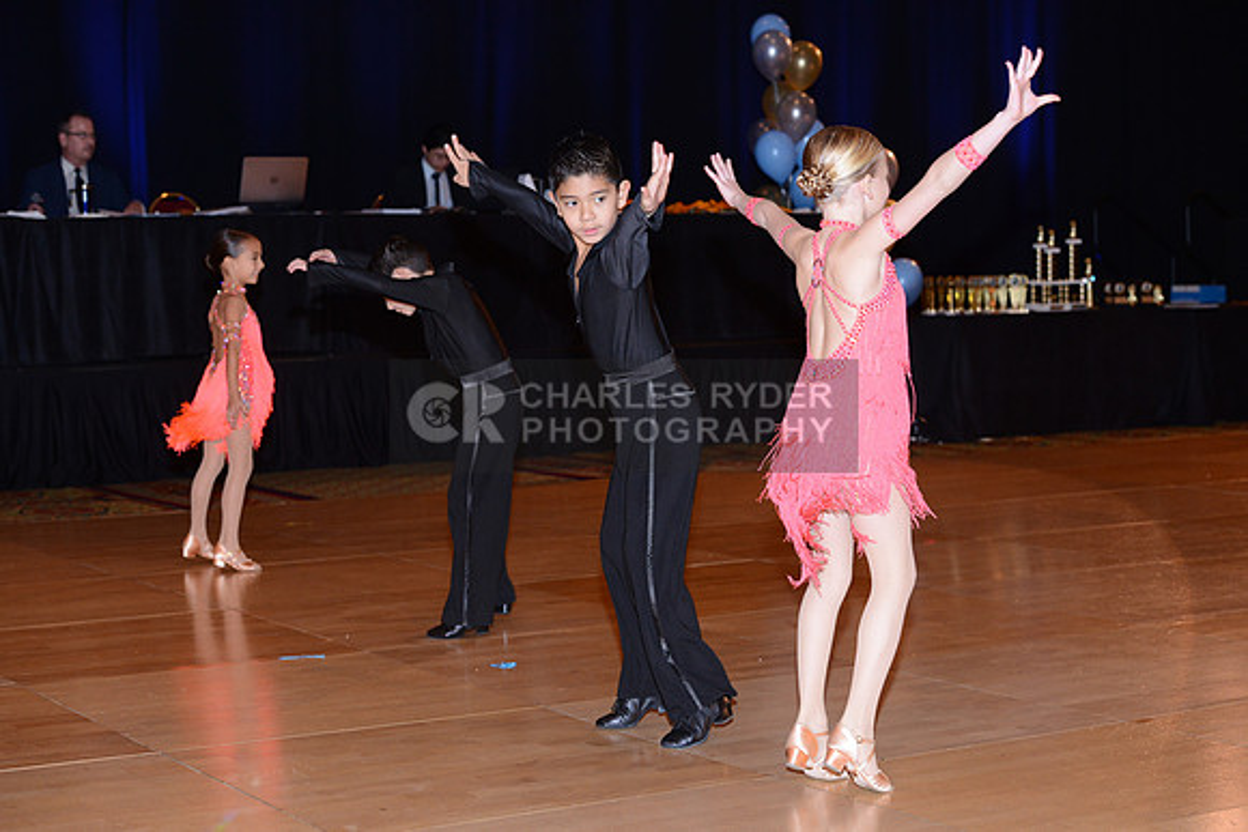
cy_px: 416
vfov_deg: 19.5
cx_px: 624
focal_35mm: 70
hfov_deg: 28.8
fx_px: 2427
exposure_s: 1/200
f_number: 5.6
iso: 1600
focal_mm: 70
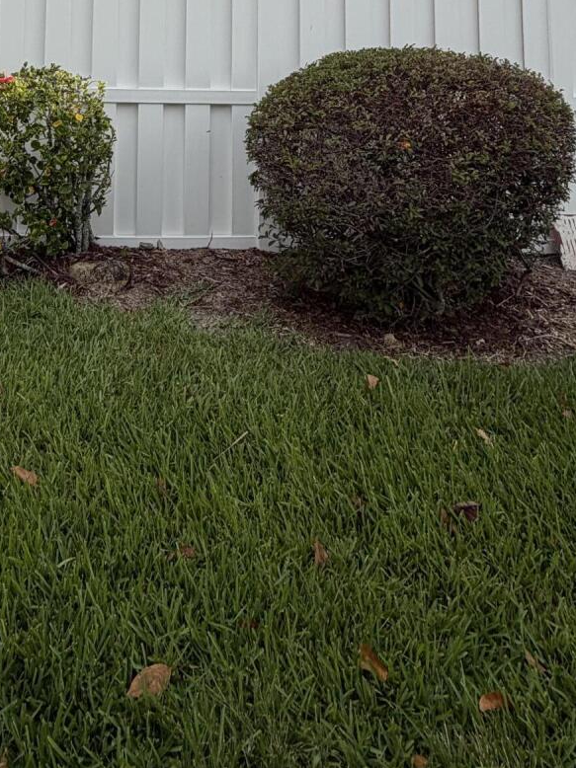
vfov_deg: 41.8
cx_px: 118
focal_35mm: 36
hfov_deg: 38.2
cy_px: -59
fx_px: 799
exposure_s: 1/770
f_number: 2.2
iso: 20
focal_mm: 2.22
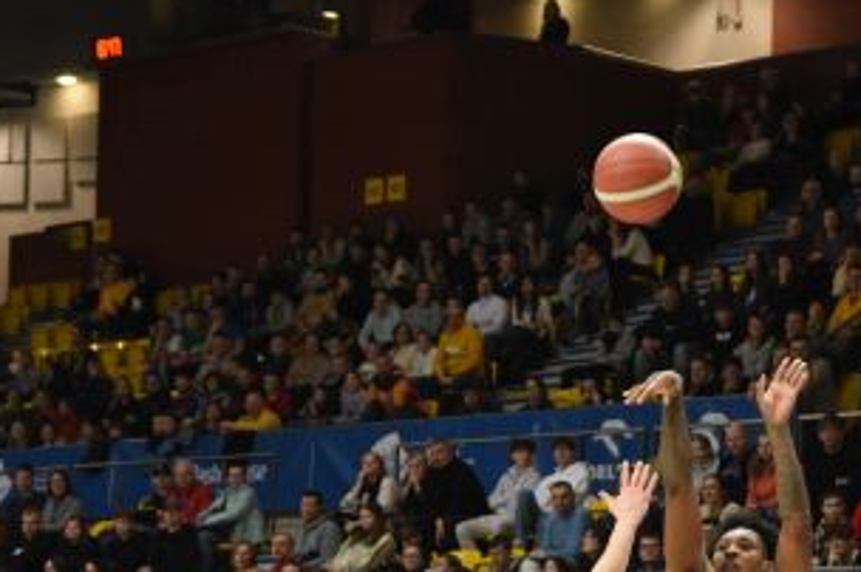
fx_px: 3304
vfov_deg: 9.8
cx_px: 530
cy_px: 630
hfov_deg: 14.8
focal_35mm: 138
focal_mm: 35
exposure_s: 1/800
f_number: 2.8
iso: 2000
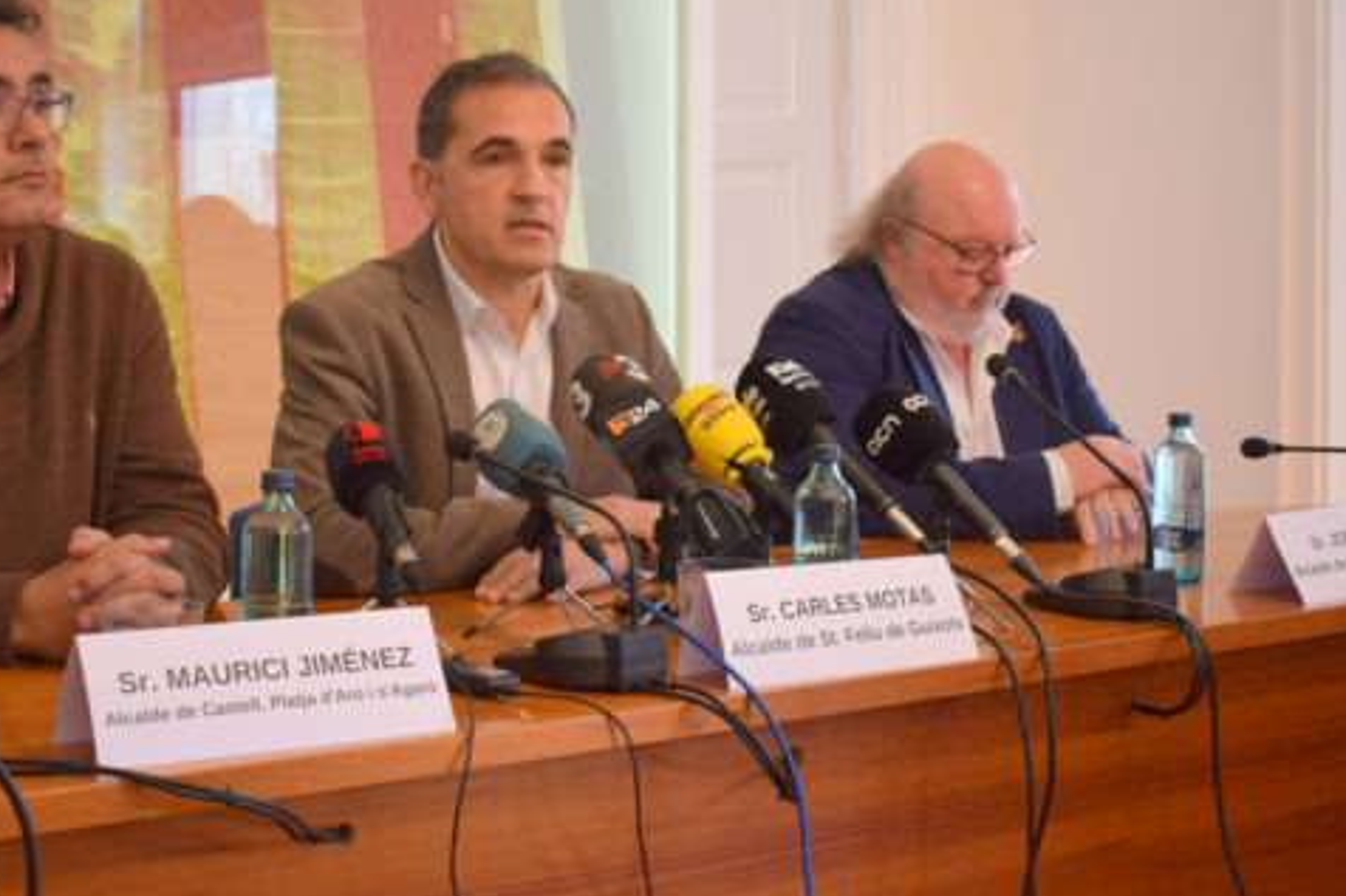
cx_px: 532
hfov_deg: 34.9
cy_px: 308
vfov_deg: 23.7
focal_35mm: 57
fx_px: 2130
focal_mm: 26
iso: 400
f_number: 4
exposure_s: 1/60
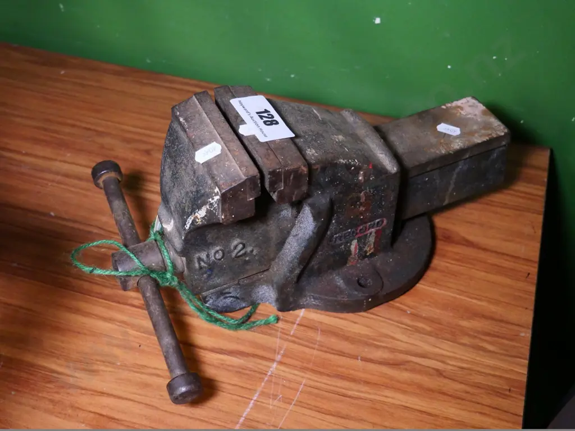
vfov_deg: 36.0
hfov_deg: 46.8
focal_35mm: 40
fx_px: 664
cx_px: 288
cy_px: 216
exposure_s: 1/250
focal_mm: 20
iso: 3200
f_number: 4.1
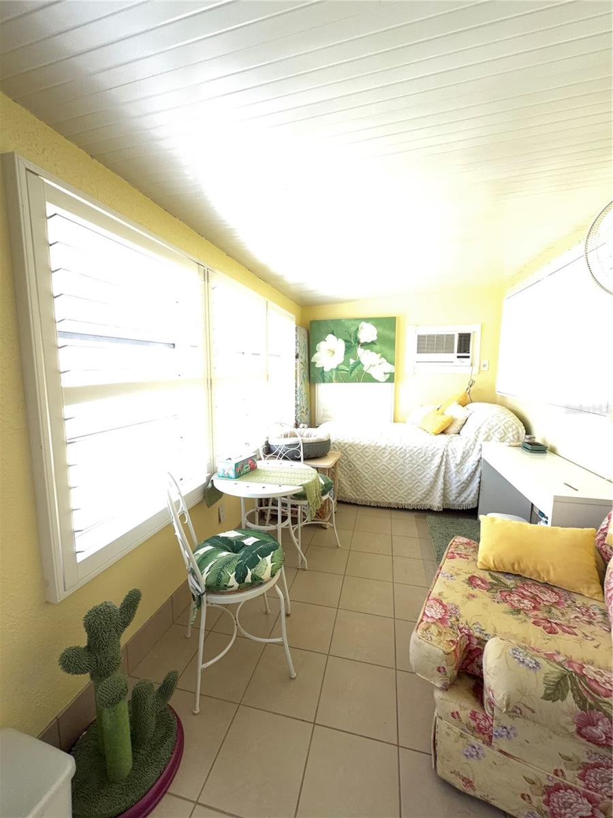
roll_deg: -0.1
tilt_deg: -7.2
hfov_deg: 85.7
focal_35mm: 14
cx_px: 306
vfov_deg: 102.1
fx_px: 331
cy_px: 409
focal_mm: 2.22
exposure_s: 1/19
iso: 100
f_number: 2.2
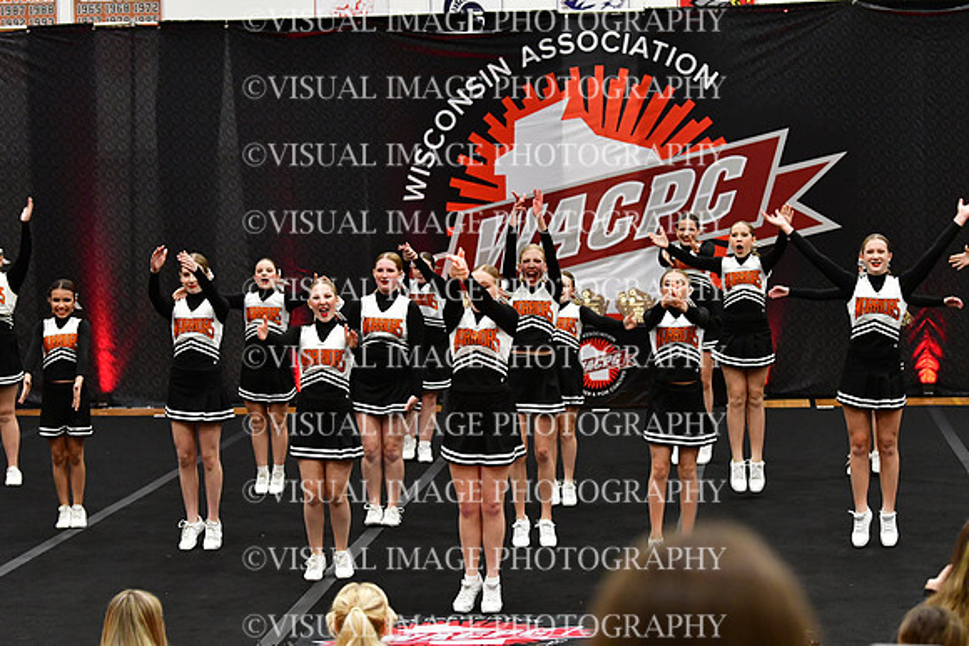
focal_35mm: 105
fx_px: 2827
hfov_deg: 19.5
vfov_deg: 13.0
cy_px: 323
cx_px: 484
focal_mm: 70
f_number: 3.5
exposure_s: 1/500
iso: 4000
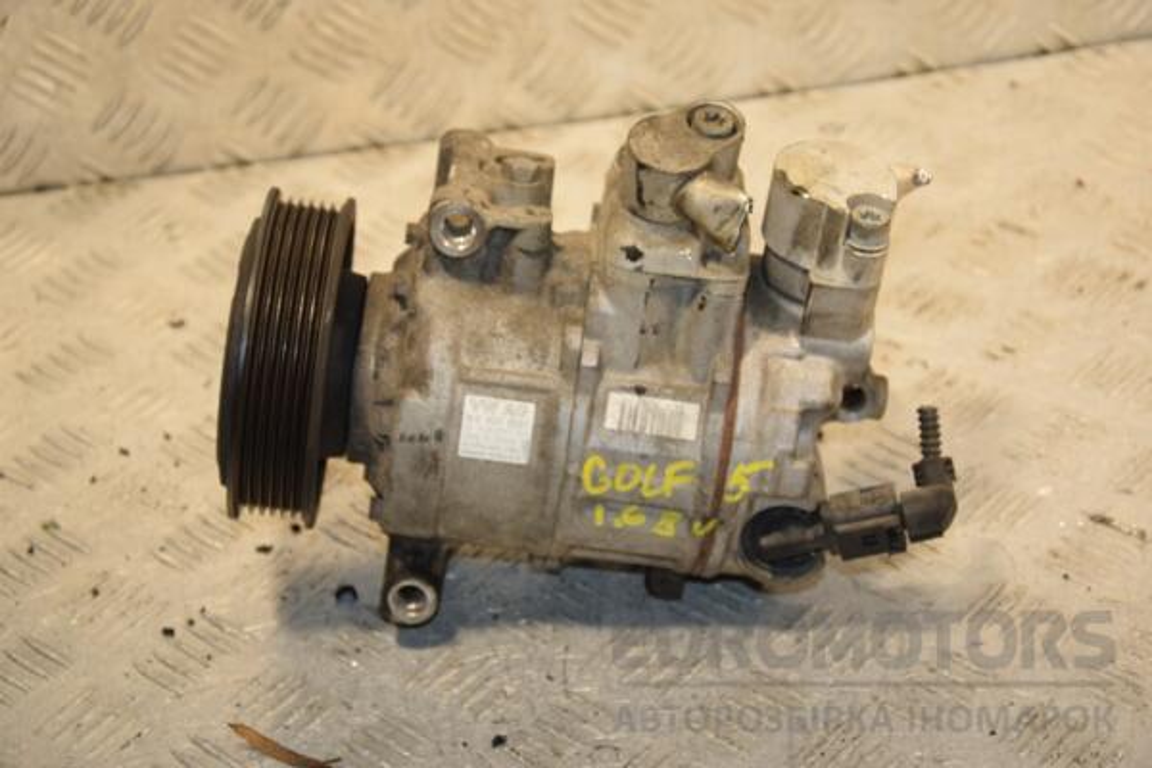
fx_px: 2784
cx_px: 576
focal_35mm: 87
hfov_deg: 23.4
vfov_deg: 15.7
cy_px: 384
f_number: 5.6
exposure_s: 1/200
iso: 800
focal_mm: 58
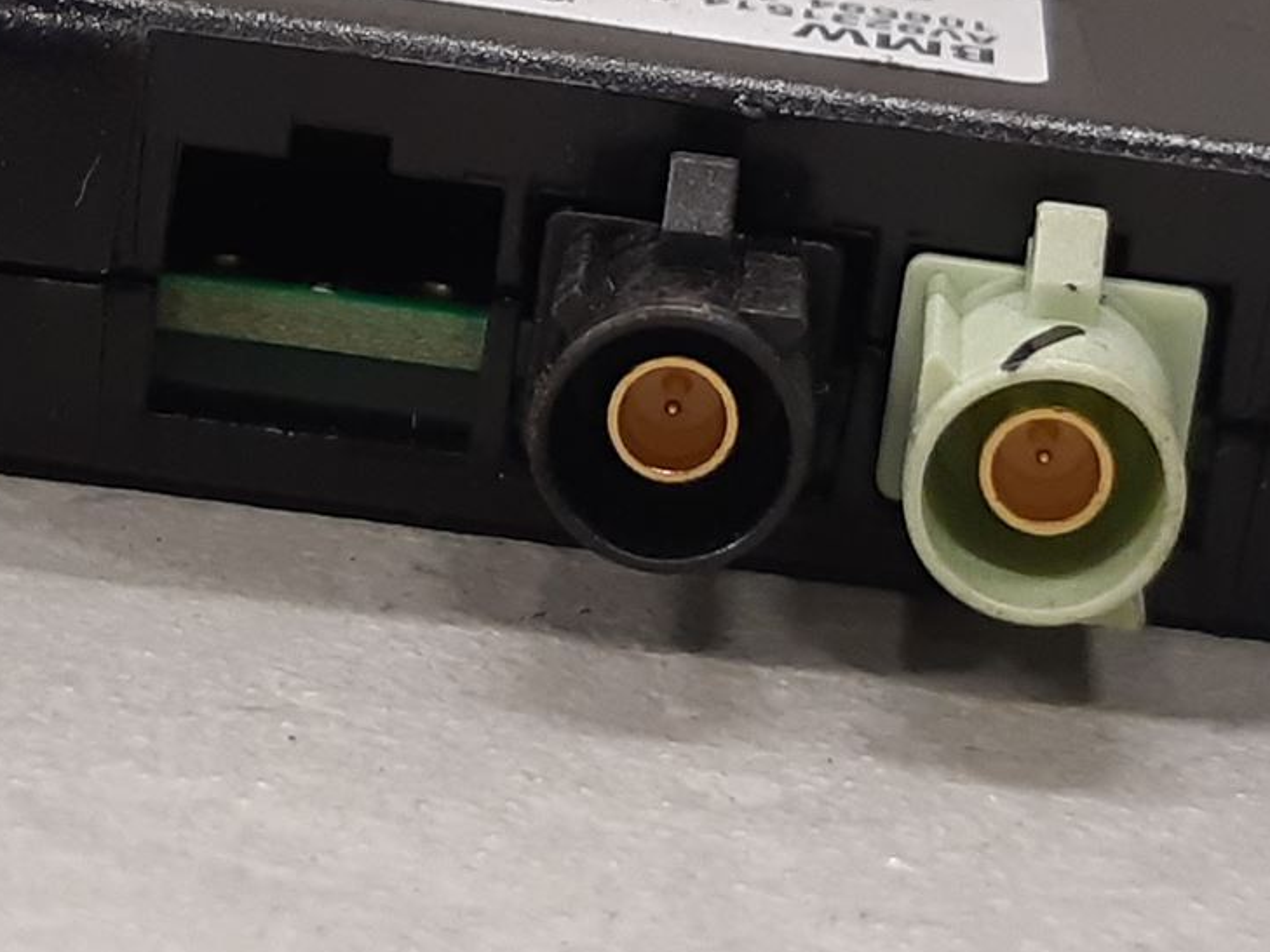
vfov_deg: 20.1
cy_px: 296
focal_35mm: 73
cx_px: 561
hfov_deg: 26.7
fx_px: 2679
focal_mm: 3.93
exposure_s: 1/50
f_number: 1.7
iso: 125
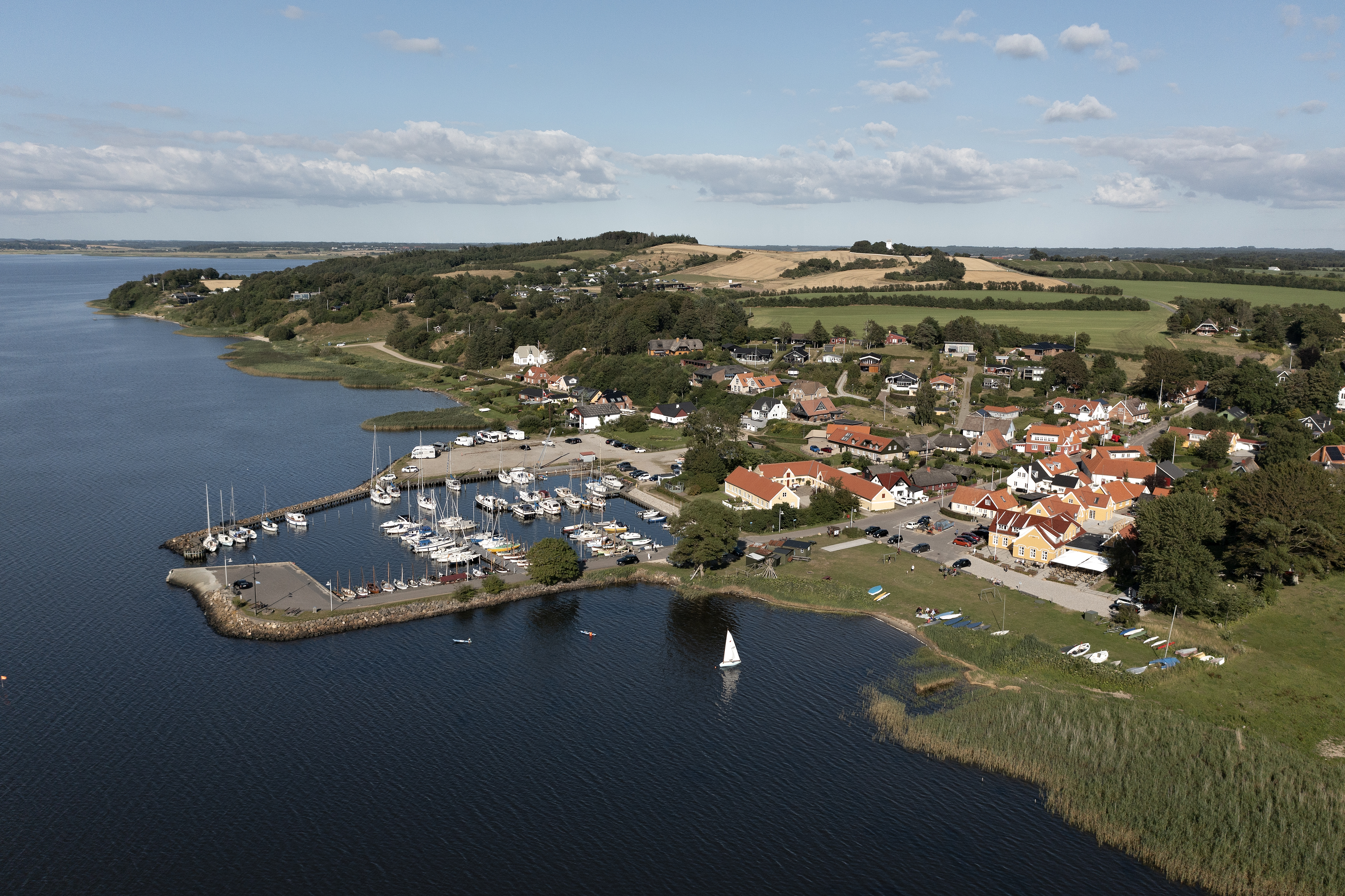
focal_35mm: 28
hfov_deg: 65.5
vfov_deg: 46.4
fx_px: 1046
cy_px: 448
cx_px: 672
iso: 100
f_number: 3.5
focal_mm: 10.3
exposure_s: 1/160
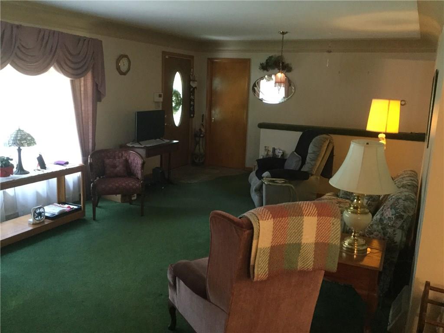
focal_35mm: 31
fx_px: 398
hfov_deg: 58.4
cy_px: 166
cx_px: 222
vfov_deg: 45.4
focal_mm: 3.3
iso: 250
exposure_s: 1/30
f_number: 2.4
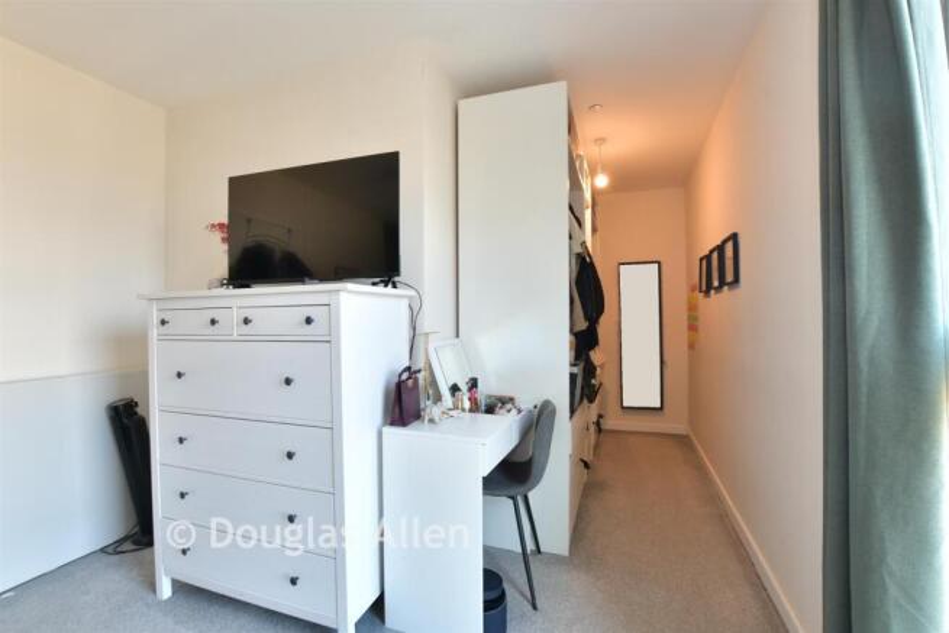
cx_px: 474
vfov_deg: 77.4
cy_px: 316
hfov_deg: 100.4
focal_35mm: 15
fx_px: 395
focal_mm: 10
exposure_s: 1/2
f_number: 8
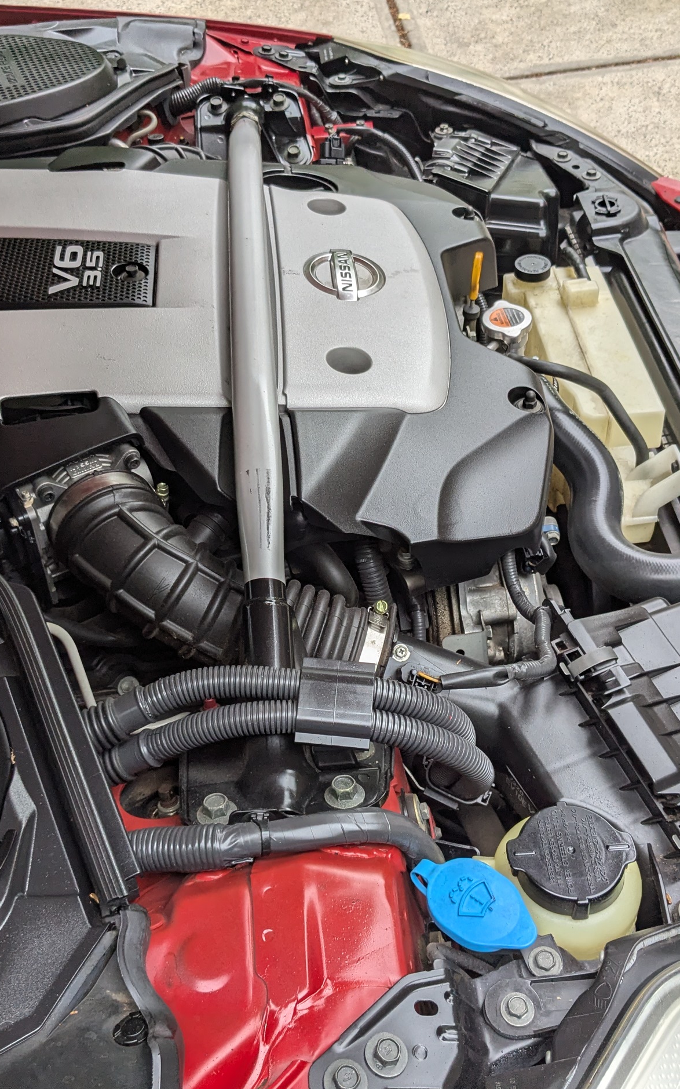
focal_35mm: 39
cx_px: 310
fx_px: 1157
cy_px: 553
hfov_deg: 32.7
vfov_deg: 50.4
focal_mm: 4.38
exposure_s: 1/275
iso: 48
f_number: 1.73
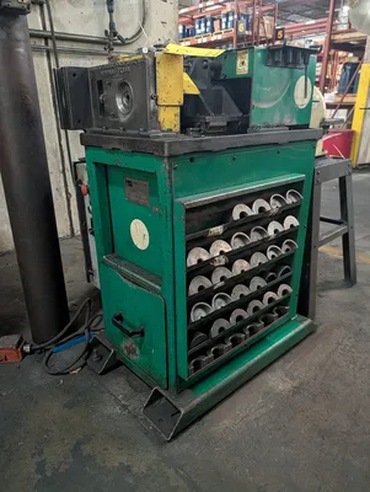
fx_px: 341
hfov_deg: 56.9
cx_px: 185
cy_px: 246
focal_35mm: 24
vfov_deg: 71.5
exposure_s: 1/120
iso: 1843
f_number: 1.68
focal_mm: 6.9
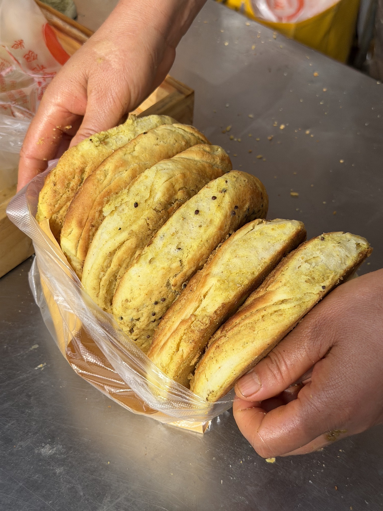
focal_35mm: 48
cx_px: 192
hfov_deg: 30.3
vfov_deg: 39.7
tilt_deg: -51.3
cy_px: 256
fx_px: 708
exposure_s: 1/2088
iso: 64
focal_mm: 6.76
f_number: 1.78
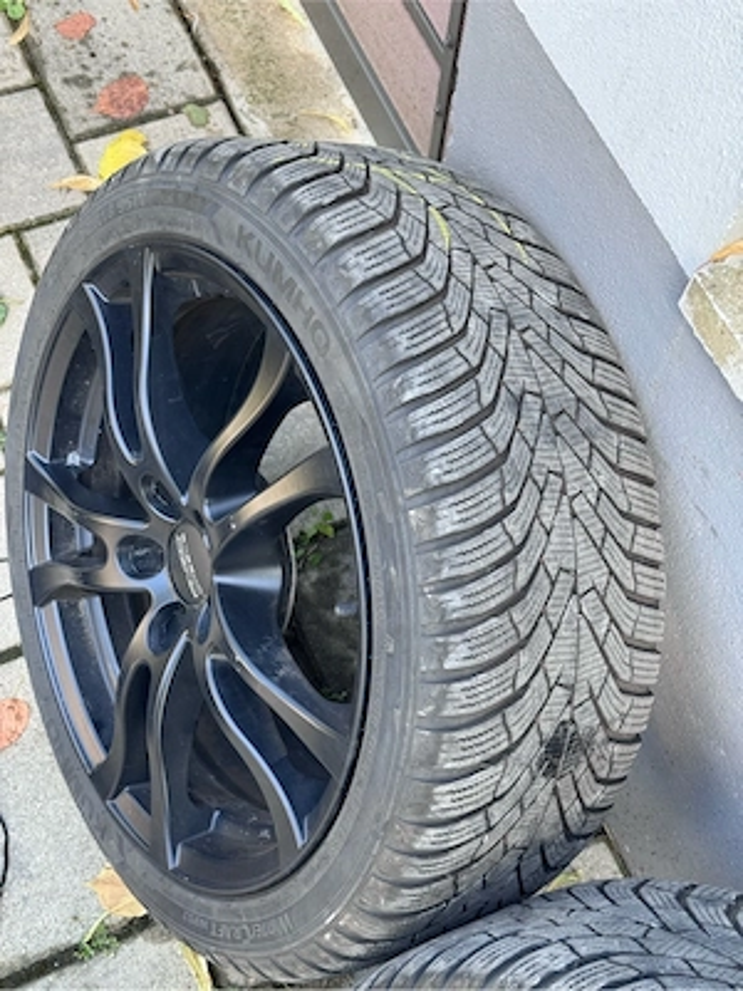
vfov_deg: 39.7
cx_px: 372
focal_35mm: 48
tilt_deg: -62.9
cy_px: 496
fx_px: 1374
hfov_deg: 30.3
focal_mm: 6.76
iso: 64
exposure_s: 1/121
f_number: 1.78
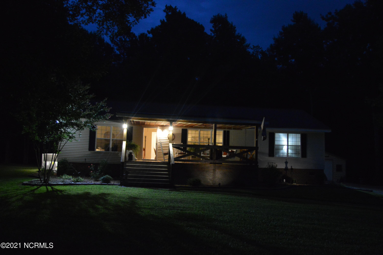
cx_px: 192
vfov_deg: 38.3
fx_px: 367
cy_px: 128
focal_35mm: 34
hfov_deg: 55.2
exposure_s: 1/20
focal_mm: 23
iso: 3200
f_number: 3.8
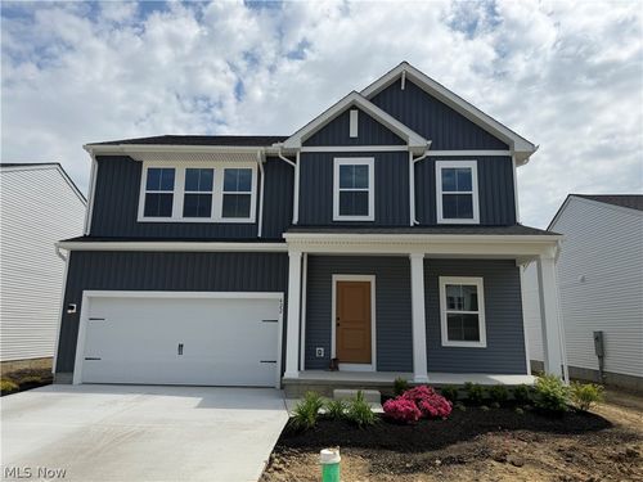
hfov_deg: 71.6
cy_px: 241
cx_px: 322
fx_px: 446
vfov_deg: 56.8
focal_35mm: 24
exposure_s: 1/9091
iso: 80
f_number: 1.78
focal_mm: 6.76
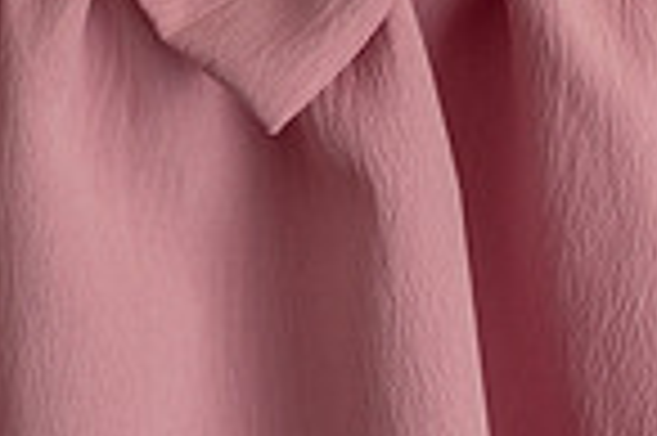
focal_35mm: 139
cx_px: 32
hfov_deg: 14.6
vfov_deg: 9.3
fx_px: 2534
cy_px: -416
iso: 1250
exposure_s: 1/200
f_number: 2.5
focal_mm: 35
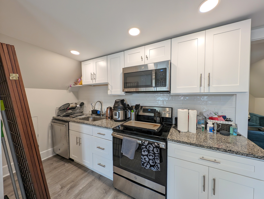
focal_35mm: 12
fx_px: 92
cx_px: 132
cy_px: 100
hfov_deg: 110.5
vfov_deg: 94.6
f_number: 1.95
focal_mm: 2.23
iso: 51
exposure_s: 1/60
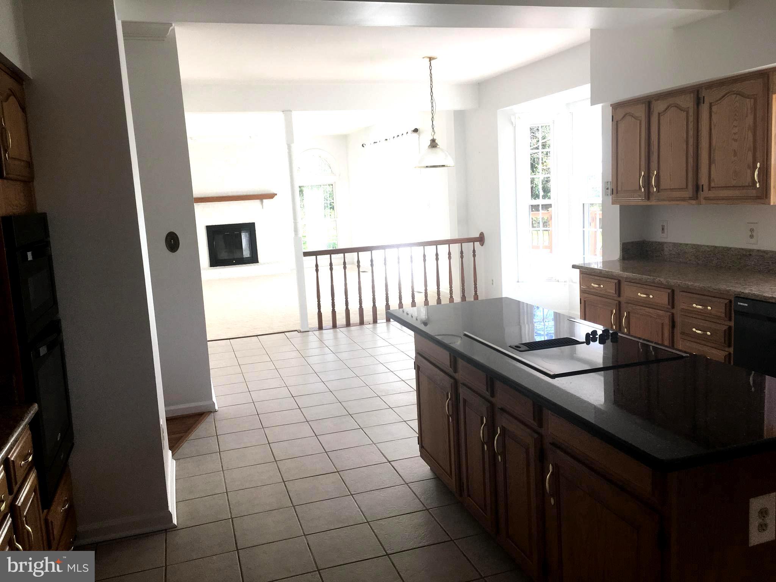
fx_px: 650
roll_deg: +3.4
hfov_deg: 61.7
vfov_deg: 48.2
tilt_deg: -8.3
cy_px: 291
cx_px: 388
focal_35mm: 29
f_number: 2.2
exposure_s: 1/120
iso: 25
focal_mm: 4.15
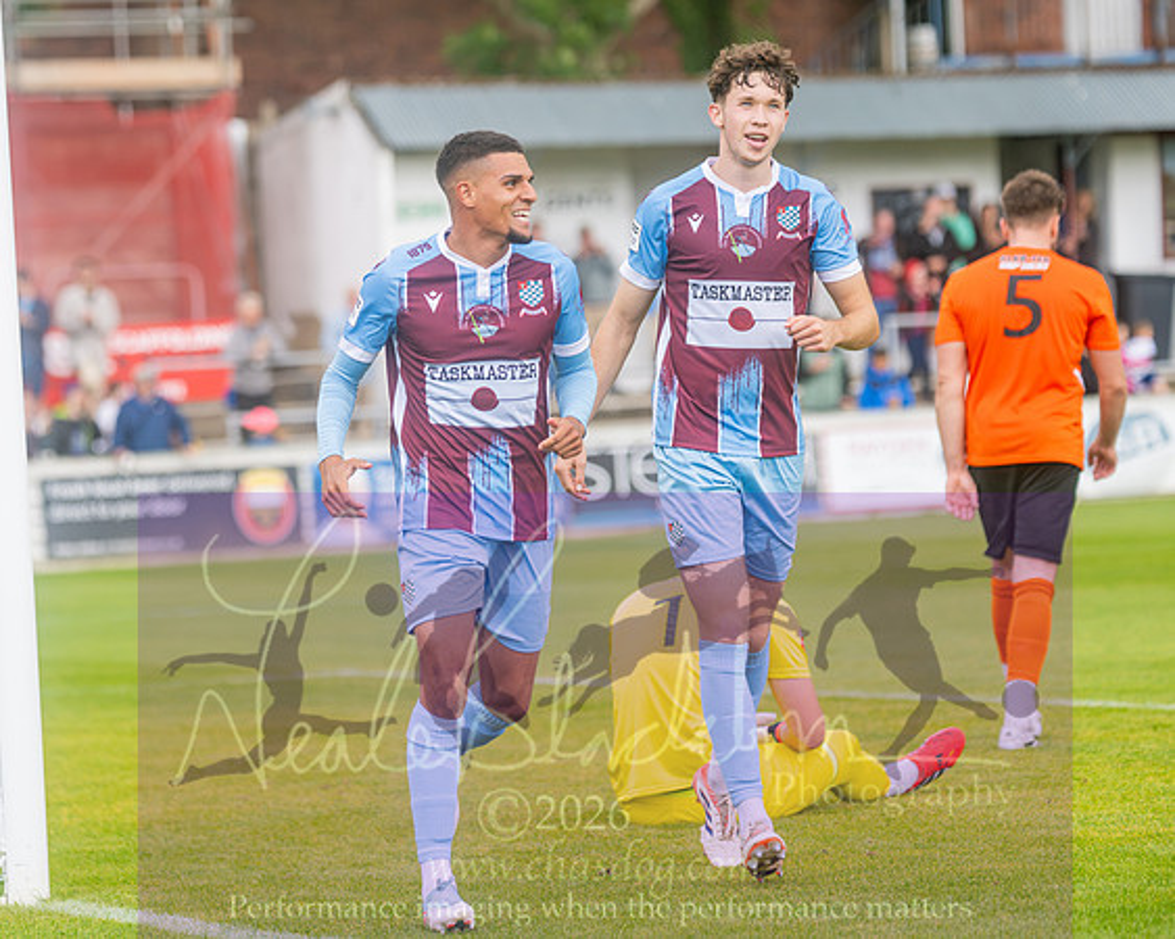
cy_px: 426
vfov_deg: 7.8
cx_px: 404
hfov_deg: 9.8
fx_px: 6876
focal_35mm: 198
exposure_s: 1/1250
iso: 400
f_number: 2.8
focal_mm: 160
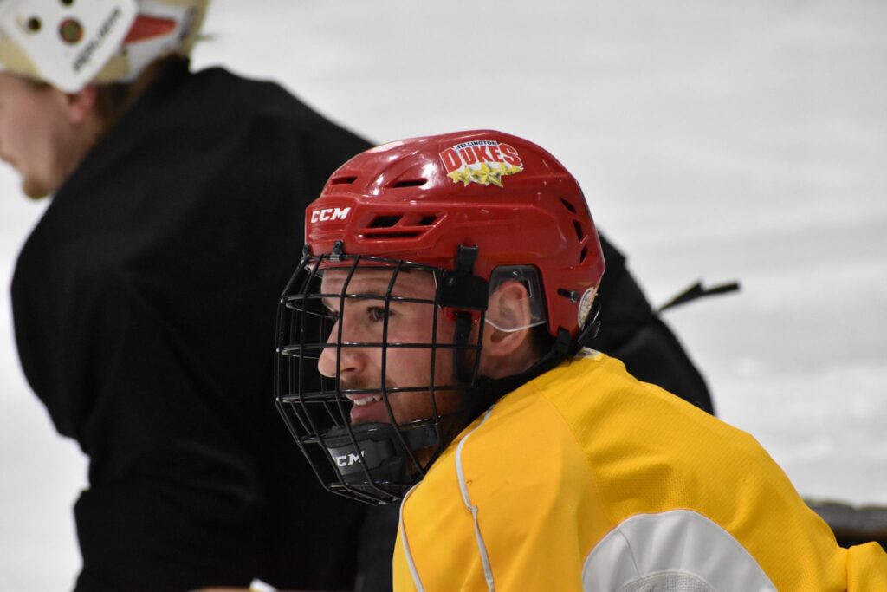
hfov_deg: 5.1
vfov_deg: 3.4
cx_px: 444
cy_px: 296
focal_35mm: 405
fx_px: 9979
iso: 5000
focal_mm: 270
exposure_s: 1/200
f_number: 8
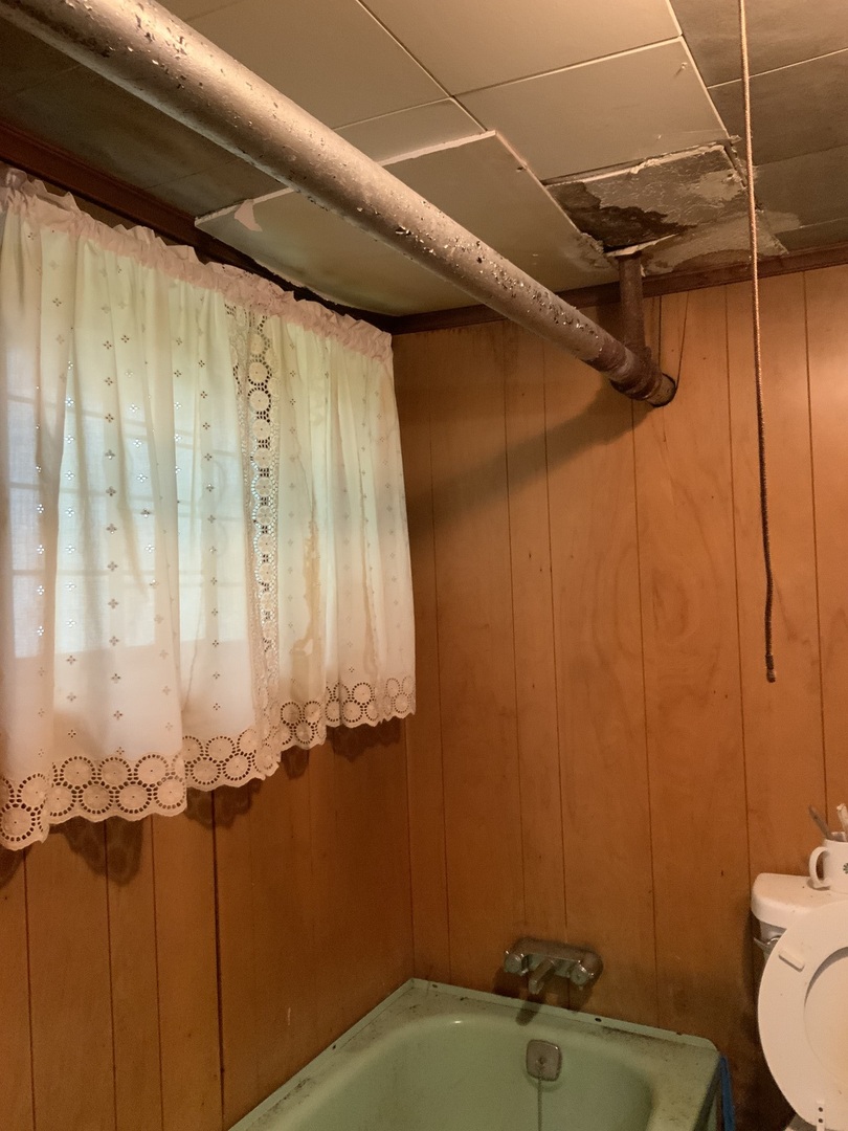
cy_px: 566
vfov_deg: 61.7
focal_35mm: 29
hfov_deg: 48.2
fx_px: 947
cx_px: 424
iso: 250
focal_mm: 3
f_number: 1.8
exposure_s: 1/30
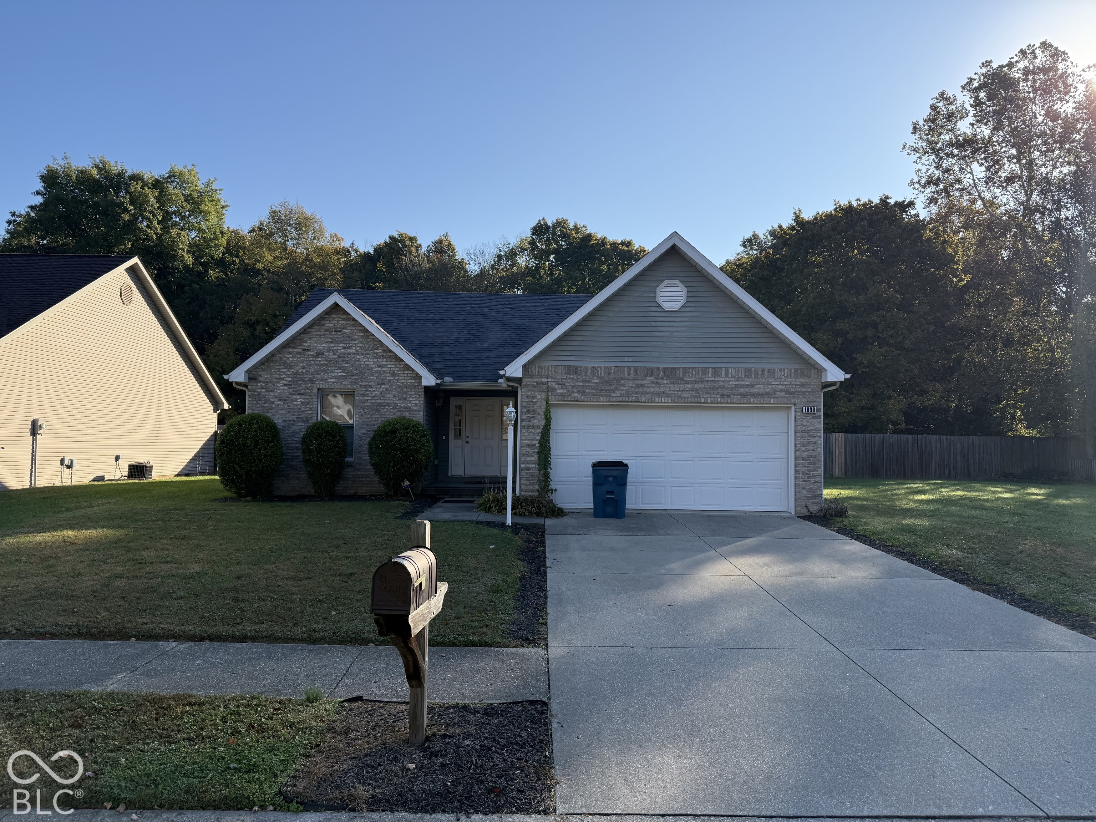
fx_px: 760
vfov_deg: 56.8
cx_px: 548
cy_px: 411
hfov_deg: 71.6
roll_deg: -0.3
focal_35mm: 24
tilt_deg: +3.4
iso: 100
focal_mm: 6.76
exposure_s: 1/3584
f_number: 1.78
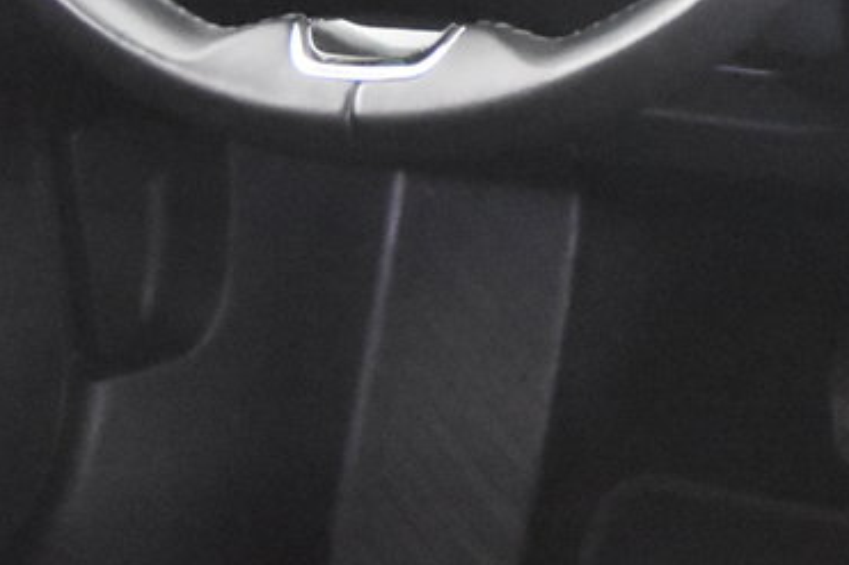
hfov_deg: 14.1
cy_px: -106
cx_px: 728
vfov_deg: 9.3
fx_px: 3418
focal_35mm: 145
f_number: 3.2
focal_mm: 28
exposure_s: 1/40
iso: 12800
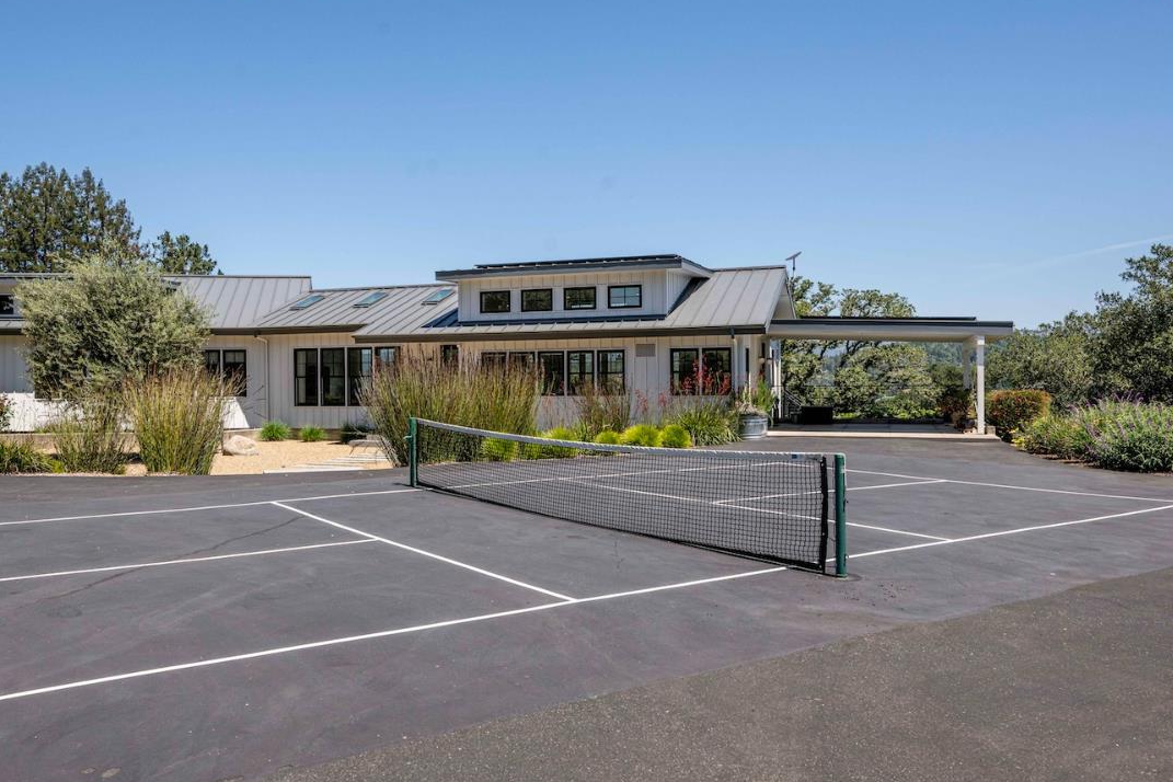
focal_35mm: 29
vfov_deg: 45.4
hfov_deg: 63.8
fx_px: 935
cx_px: 487
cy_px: 393
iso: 250
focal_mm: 20.5
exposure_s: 1/500
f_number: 9
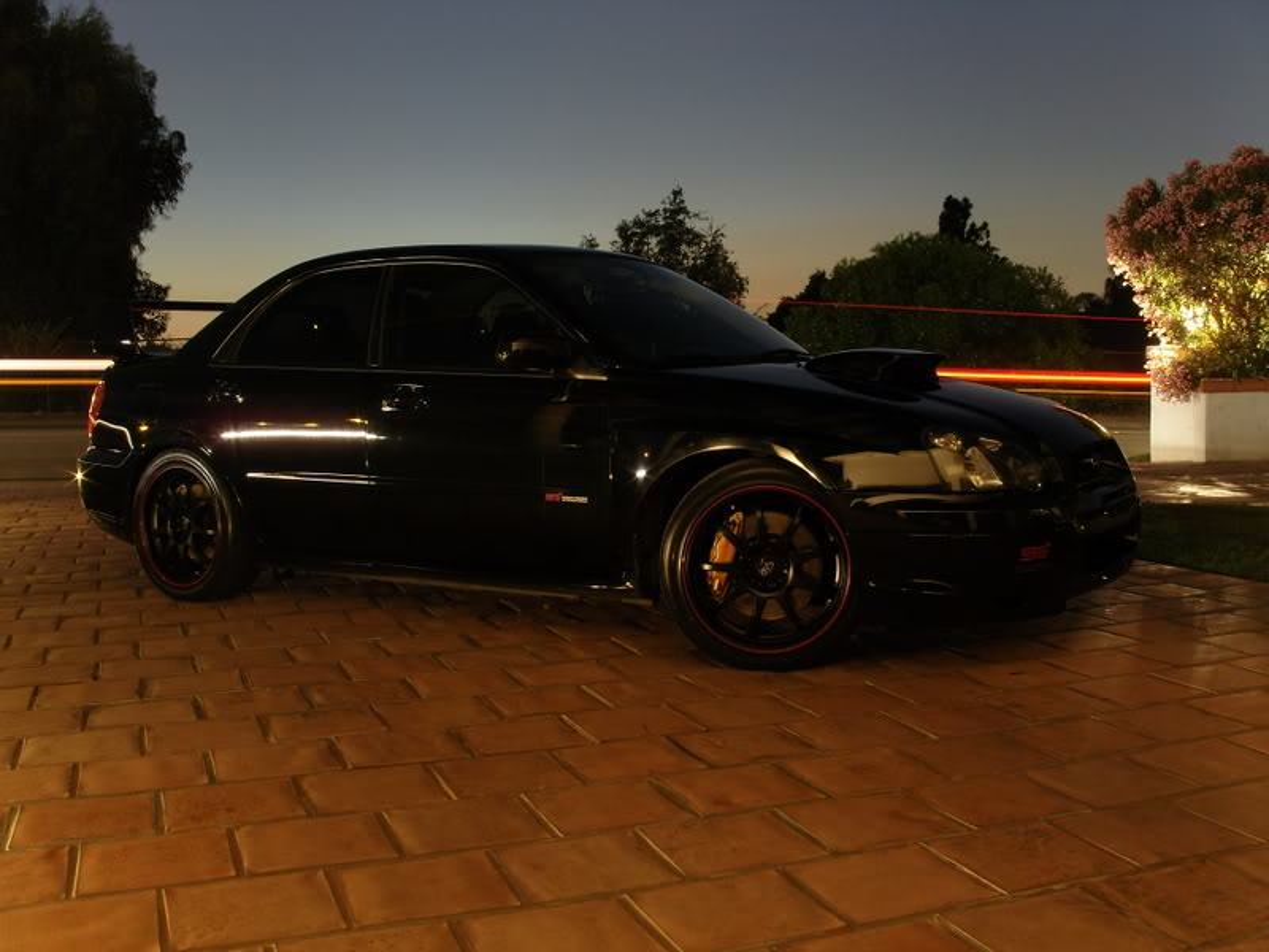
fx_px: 1393
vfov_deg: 37.7
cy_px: 476
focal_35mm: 38
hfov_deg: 49.0
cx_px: 634
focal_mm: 7.8
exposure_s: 15
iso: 80
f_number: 4.4
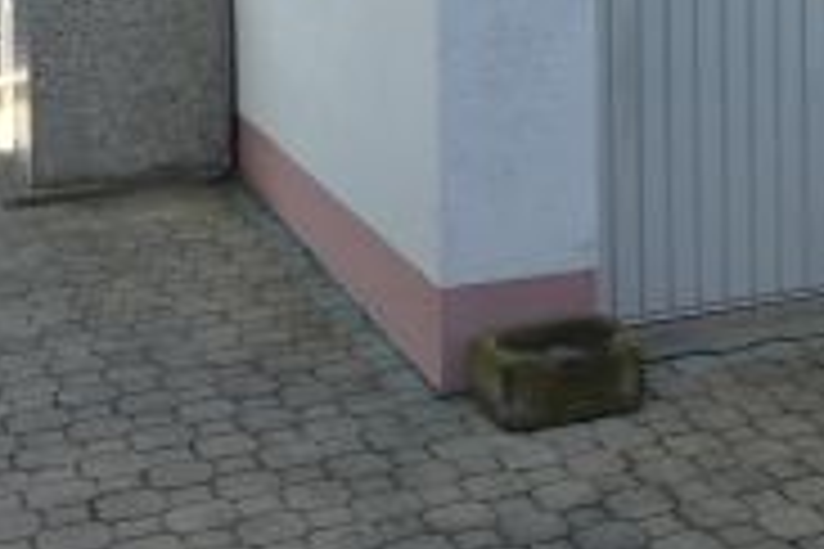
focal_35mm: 71
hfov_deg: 26.9
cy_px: -61
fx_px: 1625
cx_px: 829
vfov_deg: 18.4
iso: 160
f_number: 4
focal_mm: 4.5
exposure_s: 1/160
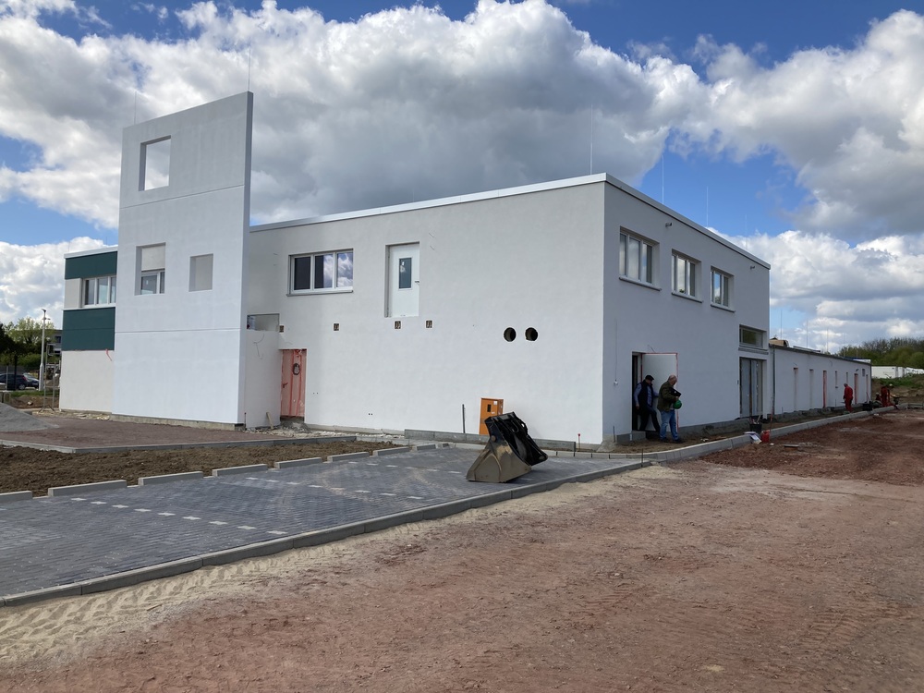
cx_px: 462
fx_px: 747
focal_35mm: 28
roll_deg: -1.8
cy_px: 346
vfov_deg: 49.7
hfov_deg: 63.4
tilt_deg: +3.3
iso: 20
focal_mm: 3.99
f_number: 1.8
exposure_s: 1/2825
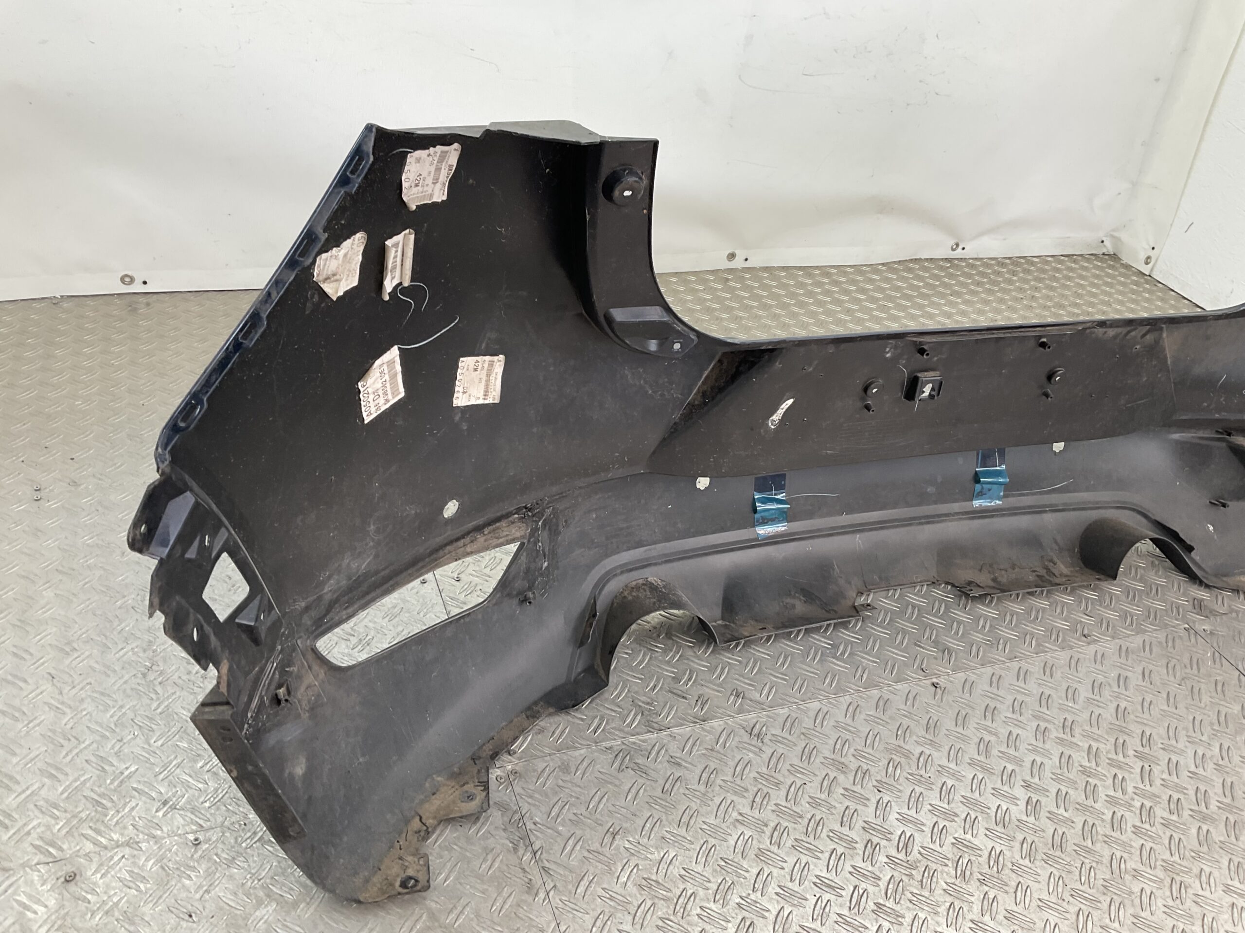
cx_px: 622
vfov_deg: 48.2
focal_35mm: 29
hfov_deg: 61.7
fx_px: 1043
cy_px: 466
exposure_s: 1/100
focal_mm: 3
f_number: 1.8
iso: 25
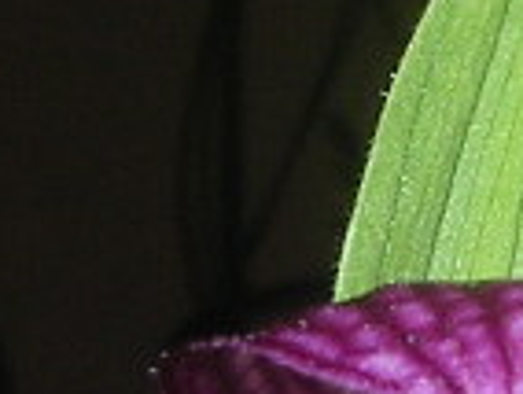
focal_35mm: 310
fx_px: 4692
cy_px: 784
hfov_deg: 6.4
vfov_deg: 4.7
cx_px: 571
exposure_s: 1/60.1
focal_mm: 6.6
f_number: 5.9
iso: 100
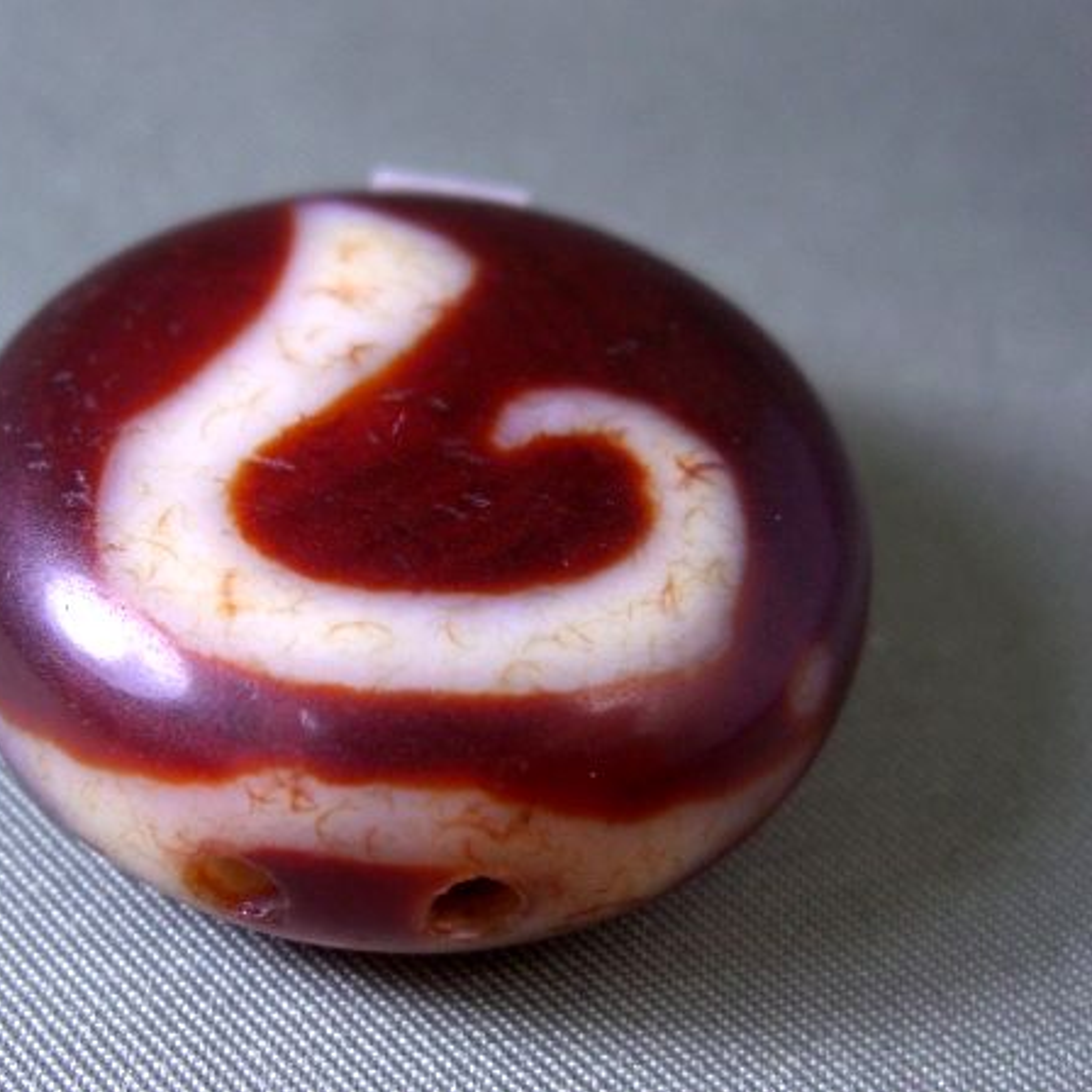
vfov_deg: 37.6
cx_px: 422
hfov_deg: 37.4
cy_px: 546
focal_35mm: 45
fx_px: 1606
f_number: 2.8
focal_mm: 7.9
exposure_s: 1/80
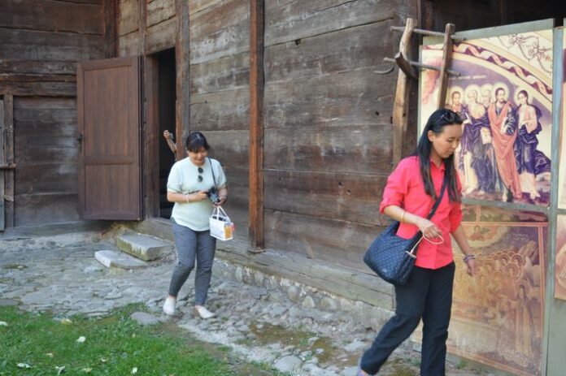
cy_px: 188
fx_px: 683
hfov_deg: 45.0
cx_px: 283
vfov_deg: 30.8
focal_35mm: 44
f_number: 5
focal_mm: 29
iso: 400
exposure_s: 1/100
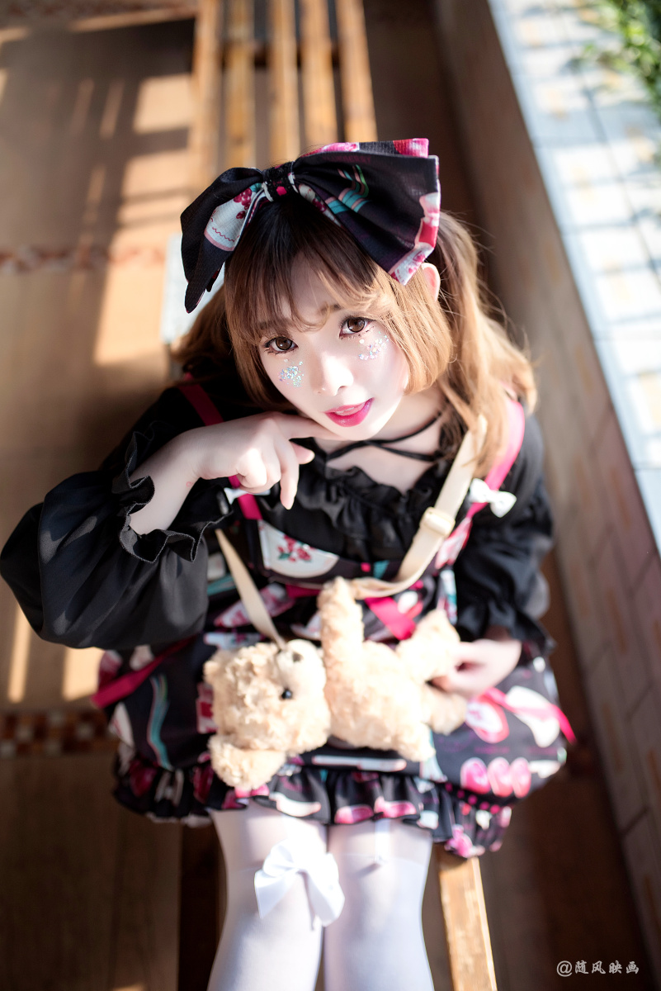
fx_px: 963
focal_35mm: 35
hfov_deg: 37.9
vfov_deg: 54.4
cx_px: 330
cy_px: 496
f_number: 1.8
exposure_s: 1/3200
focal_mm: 35
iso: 400
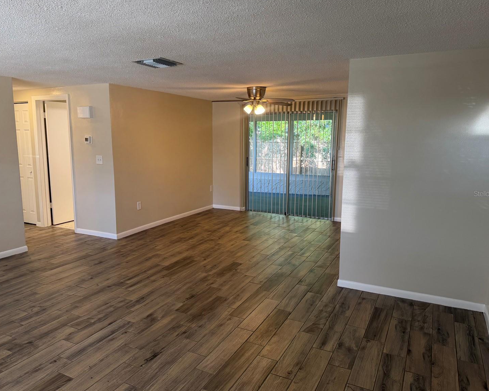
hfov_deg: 66.0
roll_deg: +0.1
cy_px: 193
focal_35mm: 26
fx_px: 376
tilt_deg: -8.1
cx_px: 235
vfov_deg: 54.9
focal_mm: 6.76
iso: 125
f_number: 1.78
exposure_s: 1/120
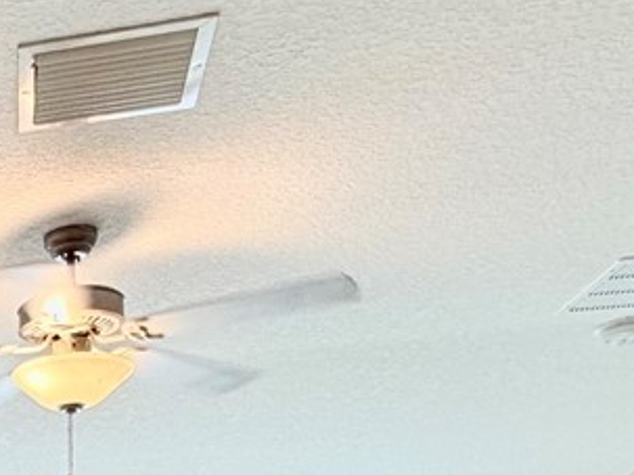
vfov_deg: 17.2
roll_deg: +0.6
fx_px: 1355
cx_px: -395
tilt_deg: +0.2
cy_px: 781
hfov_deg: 21.0
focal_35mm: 74
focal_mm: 2.22
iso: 80
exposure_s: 1/120
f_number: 2.2
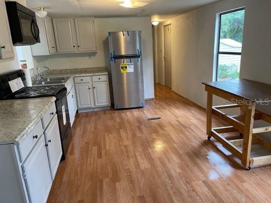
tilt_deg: -14.6
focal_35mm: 26
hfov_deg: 67.3
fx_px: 204
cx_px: 136
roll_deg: +2.3
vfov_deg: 53.1
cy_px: 102
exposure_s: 1/60
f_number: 1.6
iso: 80
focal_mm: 5.1
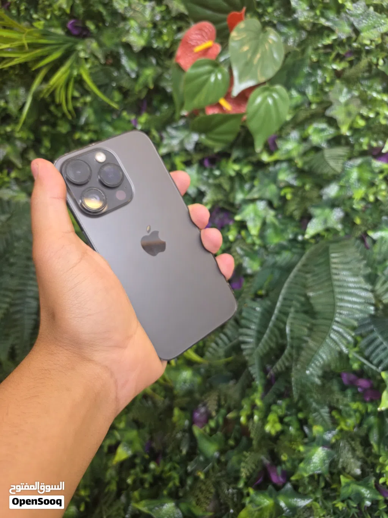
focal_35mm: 23
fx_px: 344
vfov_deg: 73.9
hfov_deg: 58.9
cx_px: 194
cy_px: 259
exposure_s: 1/100
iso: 64
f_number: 1.7
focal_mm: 6.3
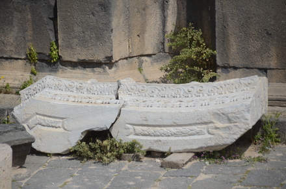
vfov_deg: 4.6
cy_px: 94
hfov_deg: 6.9
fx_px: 2377
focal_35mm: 300
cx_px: 143
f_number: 5.6
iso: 200
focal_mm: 200
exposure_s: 1/2000
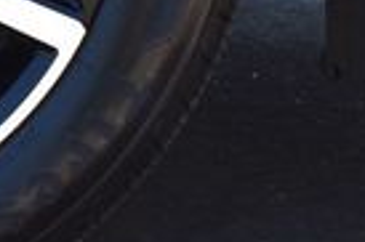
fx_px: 2977
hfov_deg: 6.9
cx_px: -237
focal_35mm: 294
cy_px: -98
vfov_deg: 4.6
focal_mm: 42
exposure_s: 1/200
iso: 400
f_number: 10
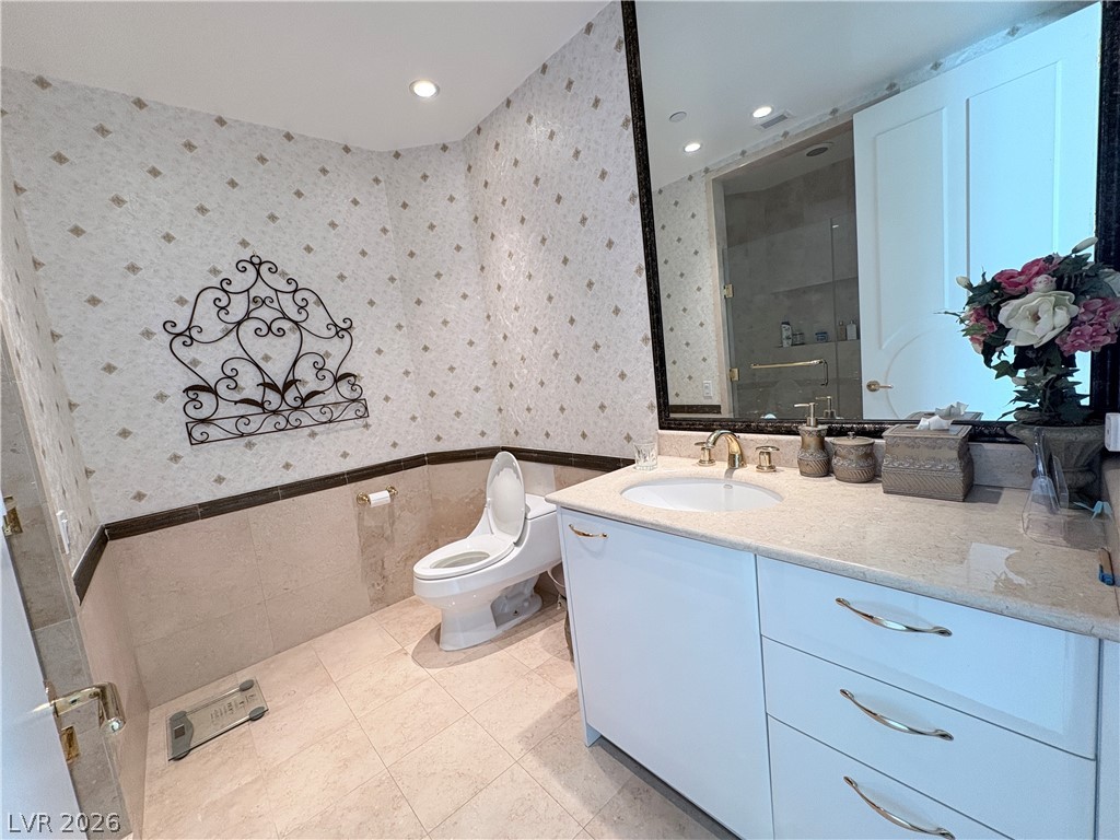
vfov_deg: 85.7
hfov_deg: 102.1
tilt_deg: -6.8
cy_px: 420
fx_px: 453
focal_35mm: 14
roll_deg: +6.7
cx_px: 560
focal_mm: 2.22
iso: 160
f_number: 2.2
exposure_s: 1/60
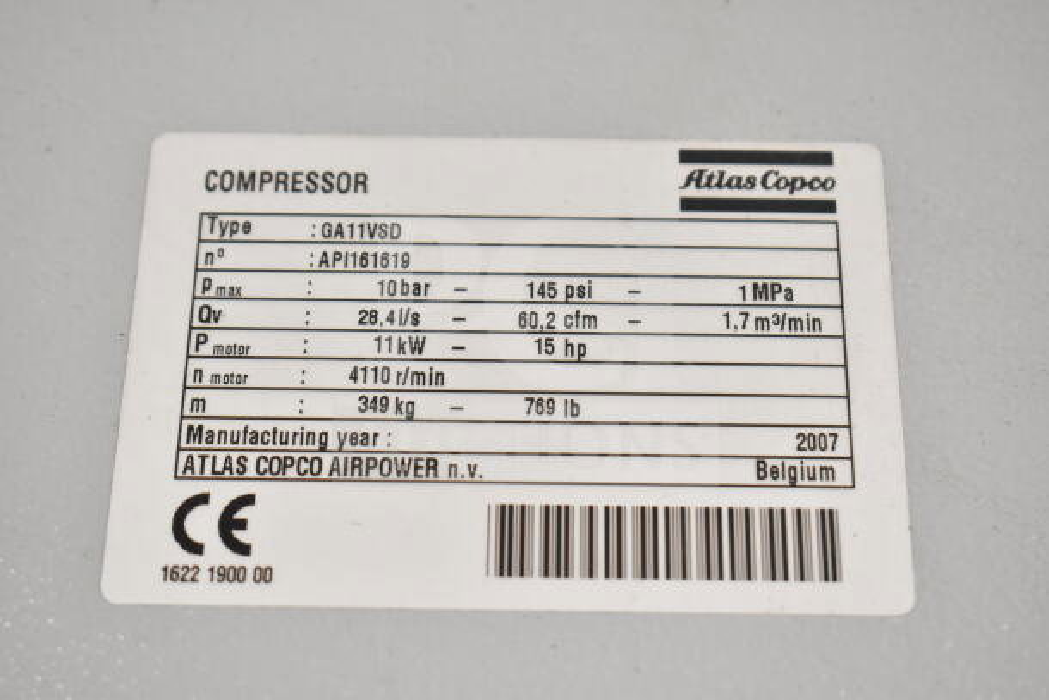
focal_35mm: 78
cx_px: 524
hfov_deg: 26.0
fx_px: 2273
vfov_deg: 17.5
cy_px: 350
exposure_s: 1/80
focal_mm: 52
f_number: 5.6
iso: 3200
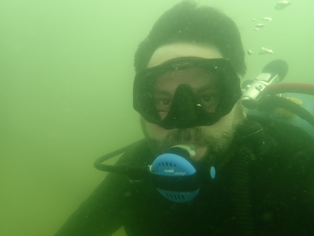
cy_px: 118
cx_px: 157
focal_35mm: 25
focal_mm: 4.5
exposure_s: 1/125
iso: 100
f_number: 2.8
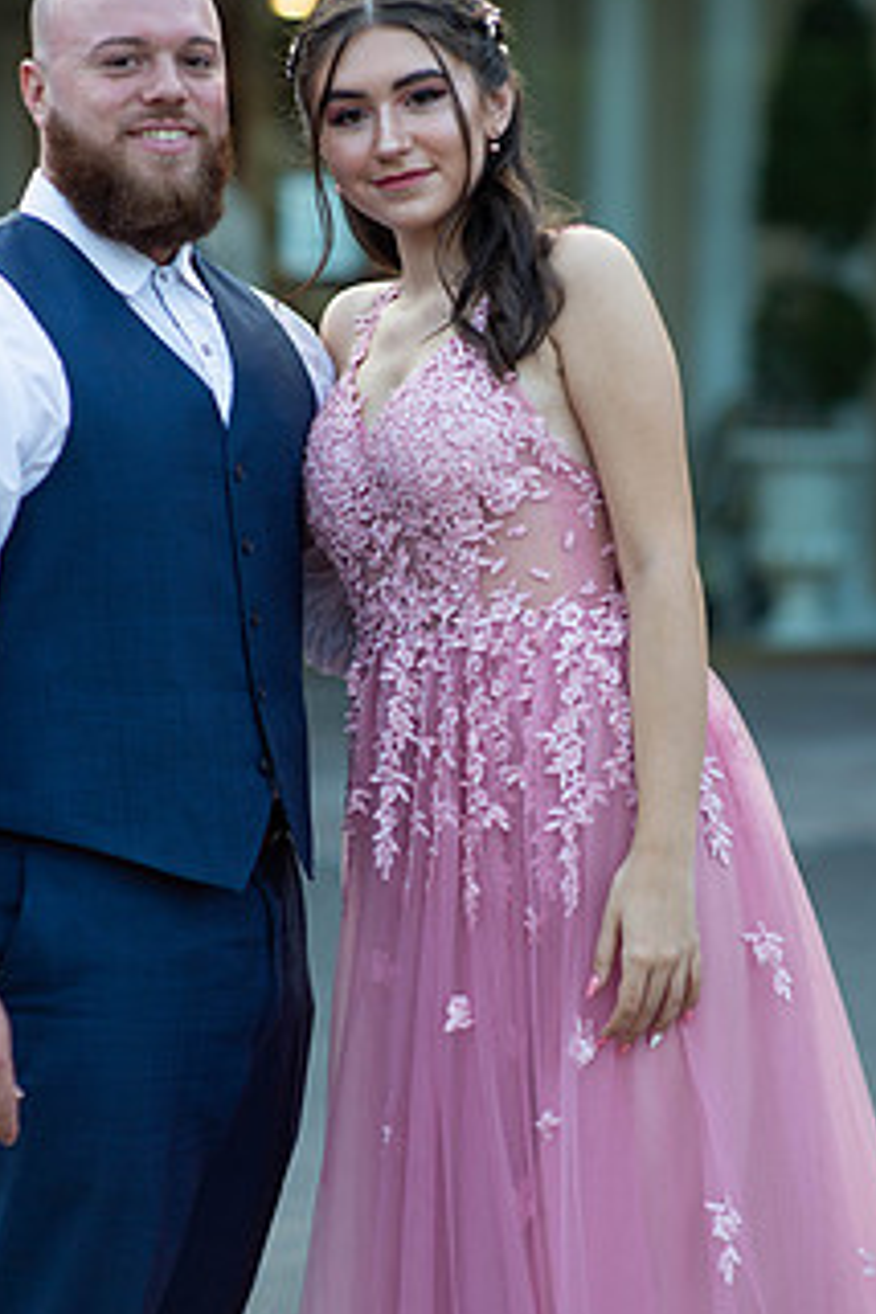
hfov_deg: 11.5
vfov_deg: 17.2
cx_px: 428
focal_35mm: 119
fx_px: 4343
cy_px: 663
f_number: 2
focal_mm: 85
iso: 250
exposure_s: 1/800
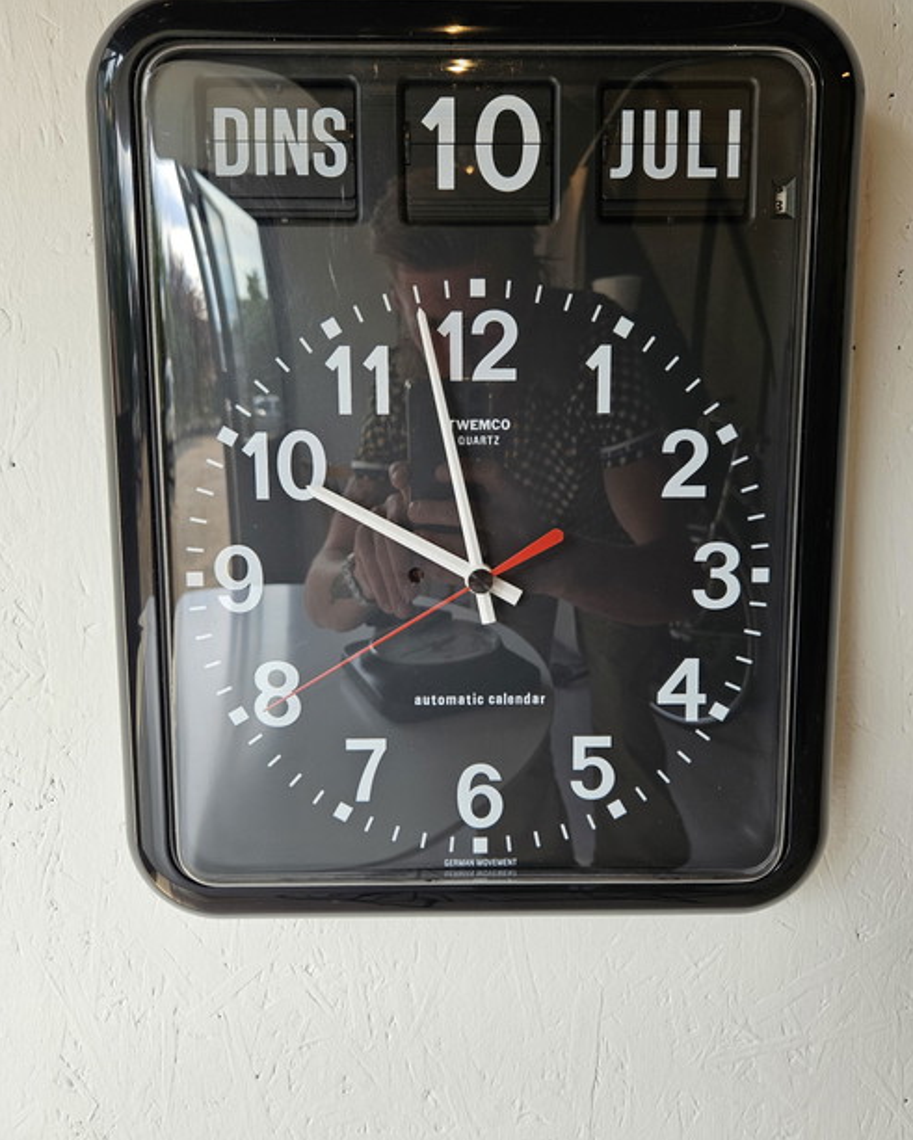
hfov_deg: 56.8
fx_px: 844
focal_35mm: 25
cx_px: 474
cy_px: 512
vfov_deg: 67.9
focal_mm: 5.4
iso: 40
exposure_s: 1/211
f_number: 1.8
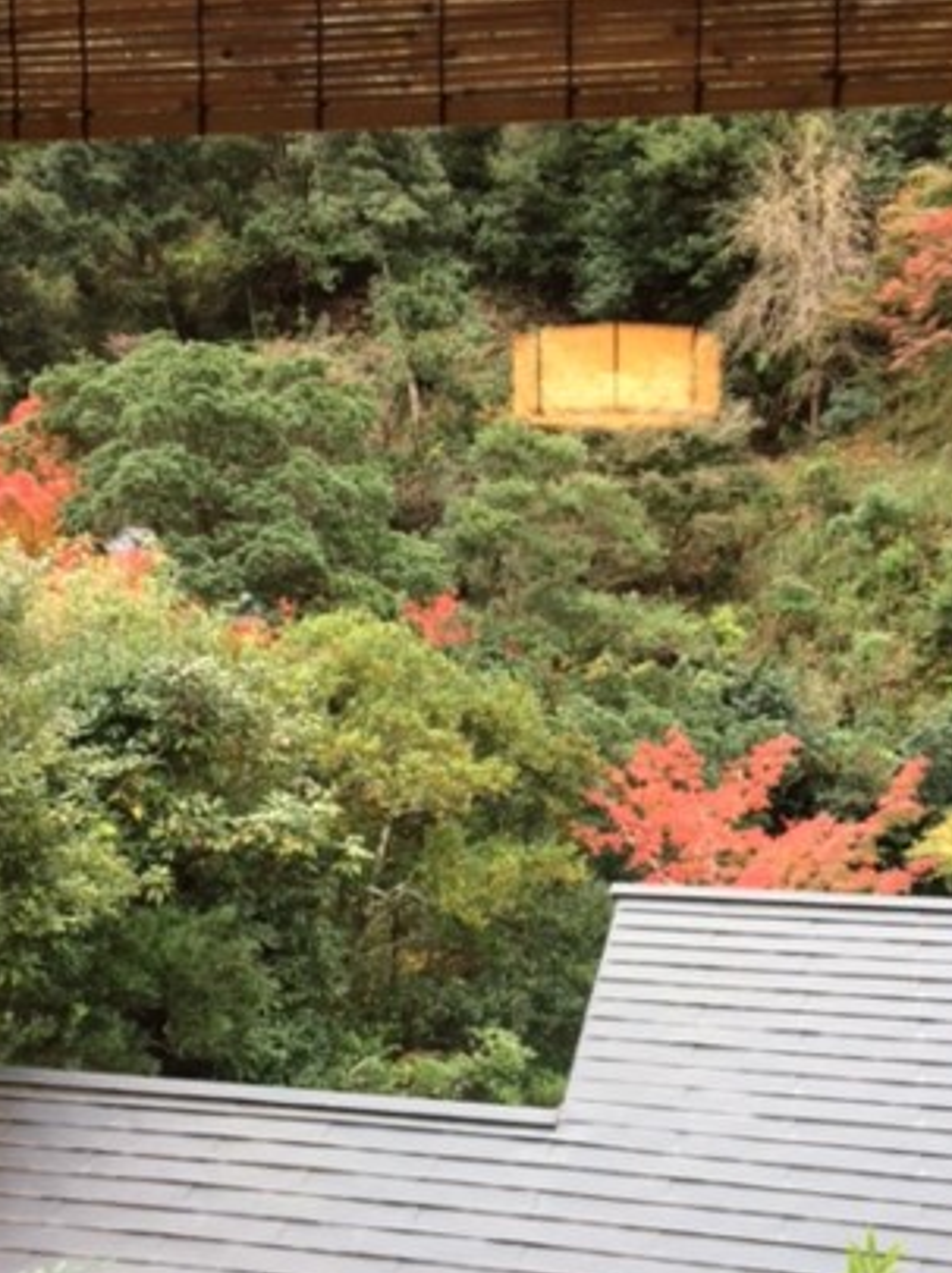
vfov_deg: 43.8
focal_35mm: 43
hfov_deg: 33.5
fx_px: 1579
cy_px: 723
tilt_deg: -8.4
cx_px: 547
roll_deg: +0.5
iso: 40
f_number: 2.2
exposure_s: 1/60
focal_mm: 4.15
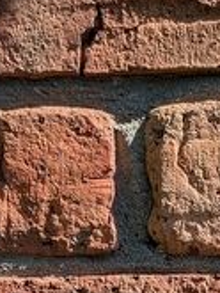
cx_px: 255
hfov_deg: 12.0
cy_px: 577
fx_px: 1024
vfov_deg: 13.9
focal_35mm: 121
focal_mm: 5.43
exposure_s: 1/961
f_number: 1.89
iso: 41
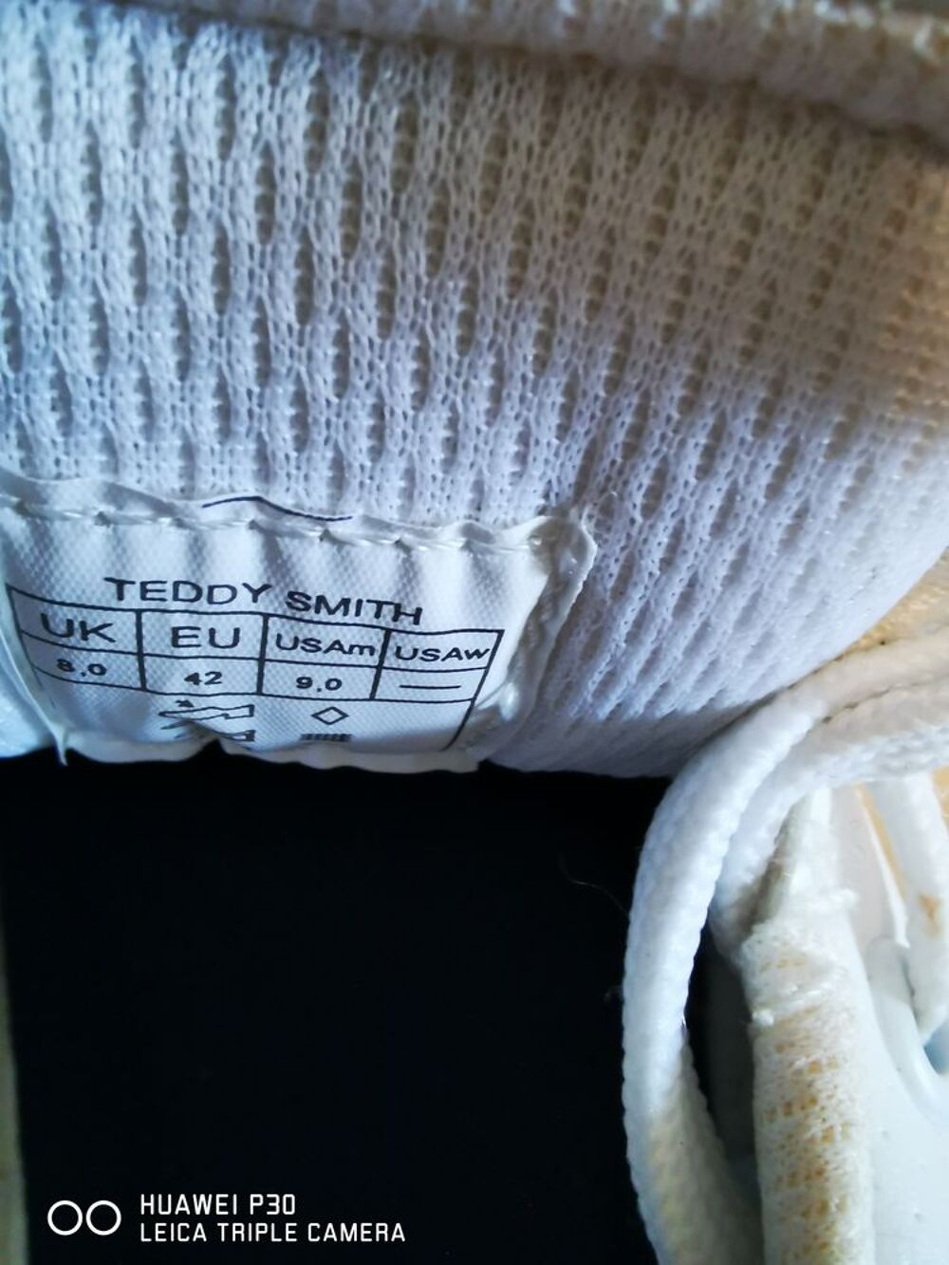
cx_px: 474
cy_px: 632
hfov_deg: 53.1
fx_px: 950
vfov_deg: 67.3
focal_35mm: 26
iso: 640
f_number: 2.2
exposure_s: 1/16.7
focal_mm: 2.26
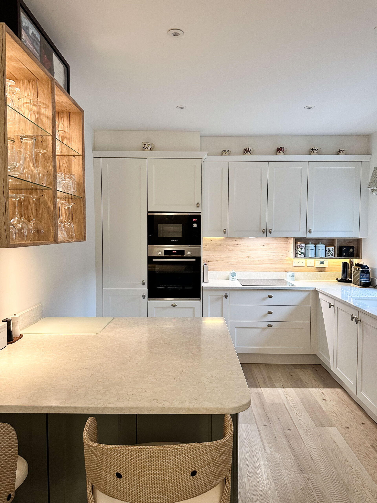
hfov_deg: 56.8
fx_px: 349
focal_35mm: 24
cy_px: 252
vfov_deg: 71.6
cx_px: 188
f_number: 1.8
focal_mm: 6.86
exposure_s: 1/60
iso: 250
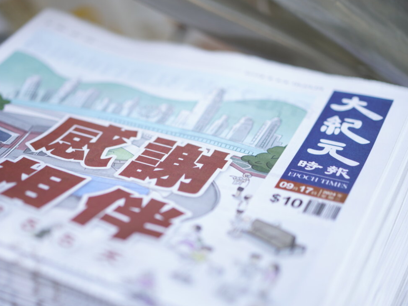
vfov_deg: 22.6
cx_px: 158
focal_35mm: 65
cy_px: 166
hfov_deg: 29.7
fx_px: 766
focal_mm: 55
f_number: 1.8
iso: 160
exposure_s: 1/320
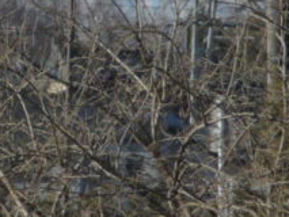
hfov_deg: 1.4
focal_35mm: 1415
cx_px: 92
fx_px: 11820
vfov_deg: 1.1
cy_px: -39
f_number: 4.9
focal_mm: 47
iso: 160
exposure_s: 1/800
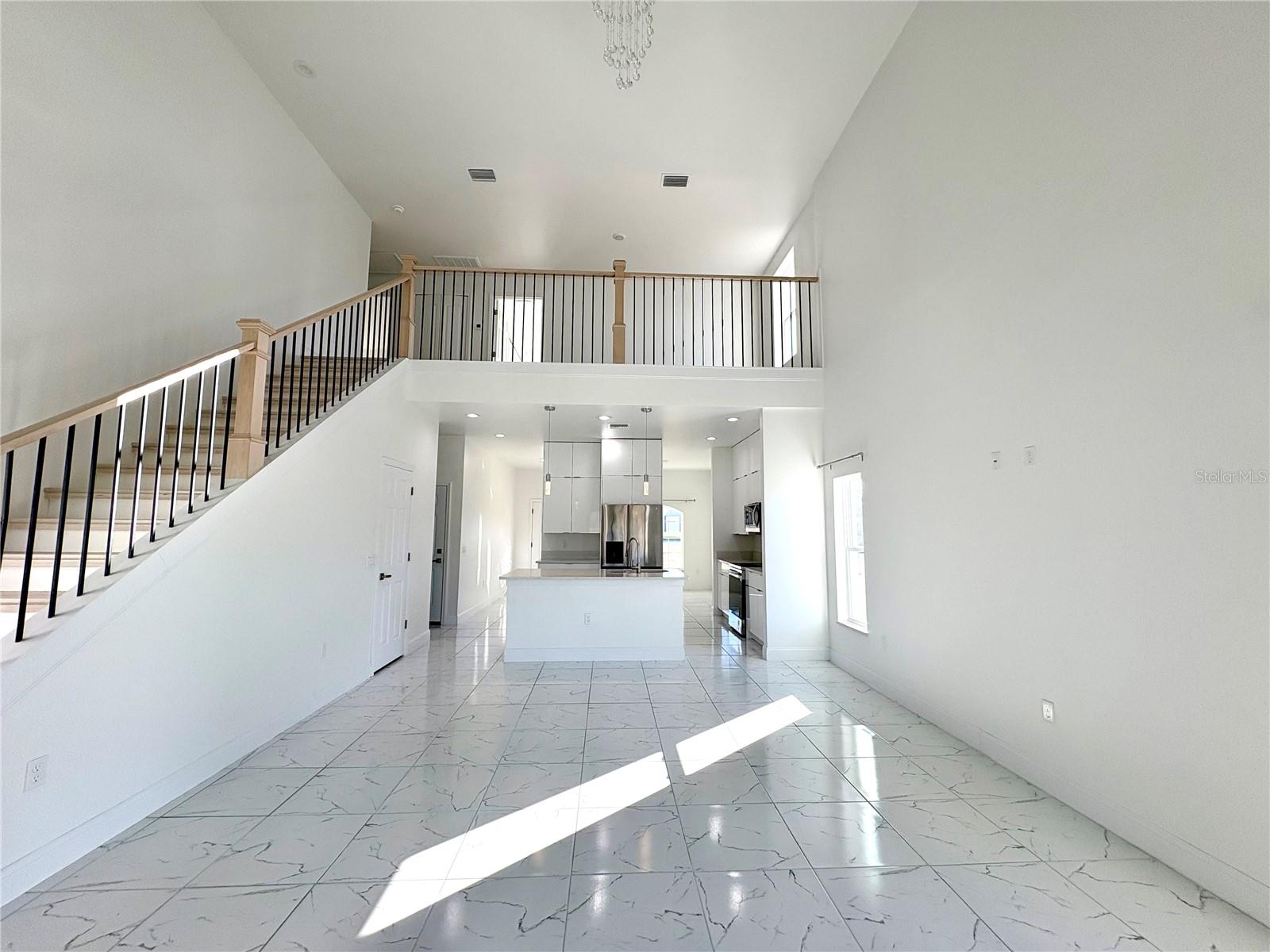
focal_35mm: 14
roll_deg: -0.8
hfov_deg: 102.1
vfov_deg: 85.7
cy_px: 476
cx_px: 635
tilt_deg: +6.5
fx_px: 514
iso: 40
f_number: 2.2
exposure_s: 1/216
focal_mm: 2.22
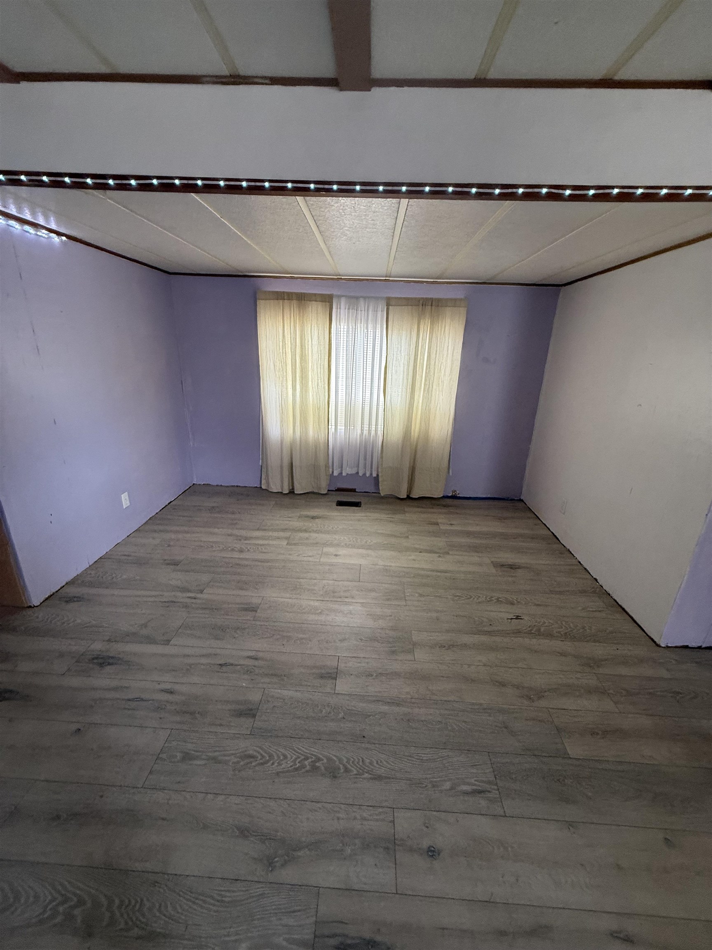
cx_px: 356
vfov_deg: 102.1
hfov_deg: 85.7
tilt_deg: -17.9
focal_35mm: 14
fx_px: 384
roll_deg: -3.5
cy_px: 475
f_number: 2.2
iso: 160
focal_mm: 2.22
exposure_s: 1/60
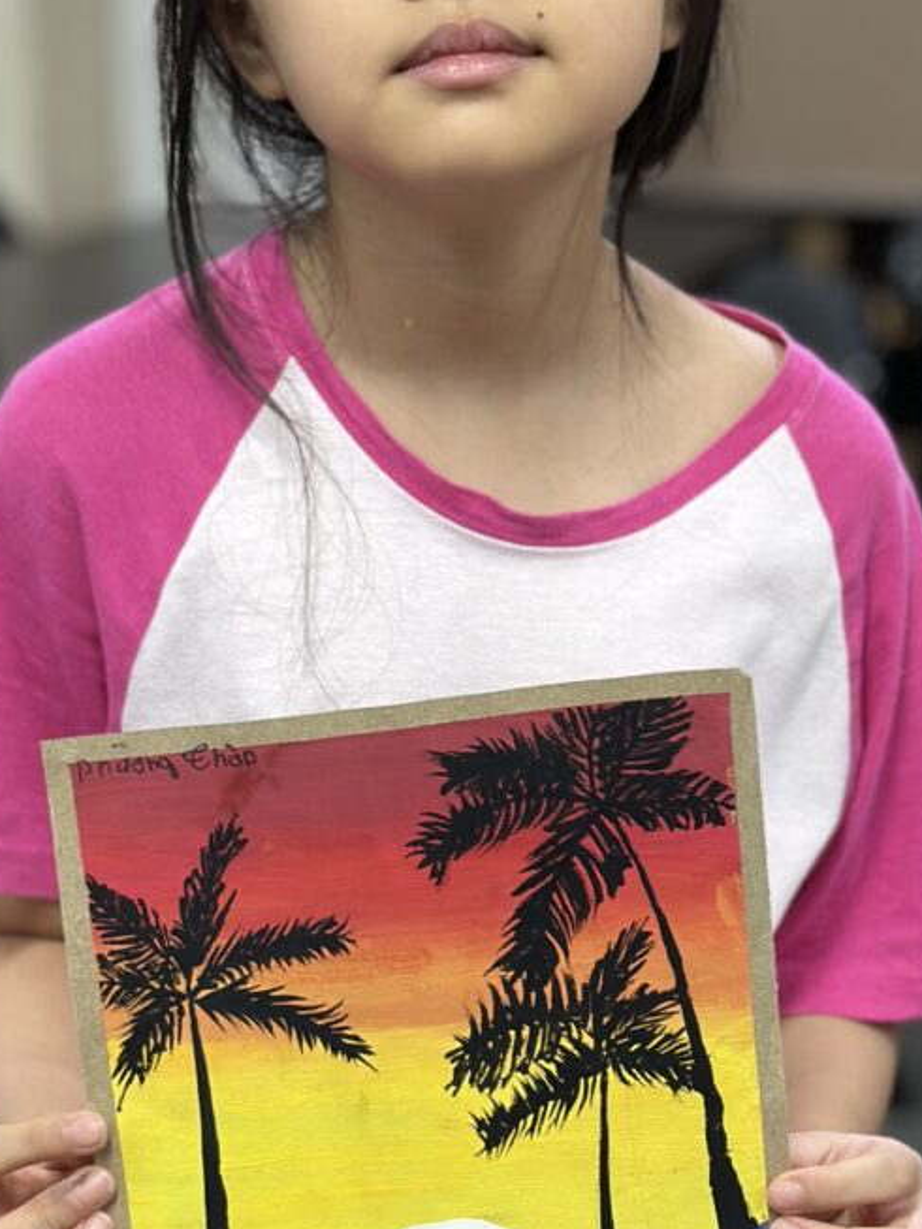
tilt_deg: -12.3
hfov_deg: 15.1
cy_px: 592
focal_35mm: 98
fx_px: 3479
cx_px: 461
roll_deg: -0.8
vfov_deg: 20.0
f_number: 1.78
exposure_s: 1/100
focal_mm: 6.86
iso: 125
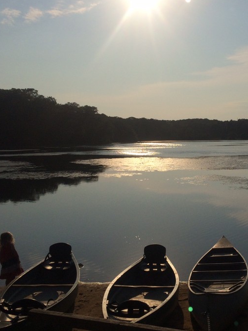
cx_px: 162
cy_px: 144
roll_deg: +2.1
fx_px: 420
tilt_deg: -2.2
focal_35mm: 44
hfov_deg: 32.6
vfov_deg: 42.9
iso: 50
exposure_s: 1/20833
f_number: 2.2
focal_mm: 4.15
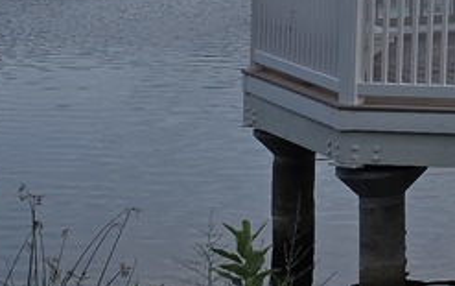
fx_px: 1763
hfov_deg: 12.7
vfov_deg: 9.0
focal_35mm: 142
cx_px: 945
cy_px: -151
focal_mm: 6.25
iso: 12
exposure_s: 1/465
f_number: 1.7
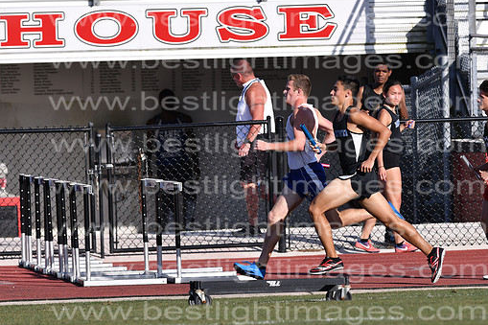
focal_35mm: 513
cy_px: 166
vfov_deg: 2.7
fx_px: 6951
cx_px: 269
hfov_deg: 4.0
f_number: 5.6
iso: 320
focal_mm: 300
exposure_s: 1/3200
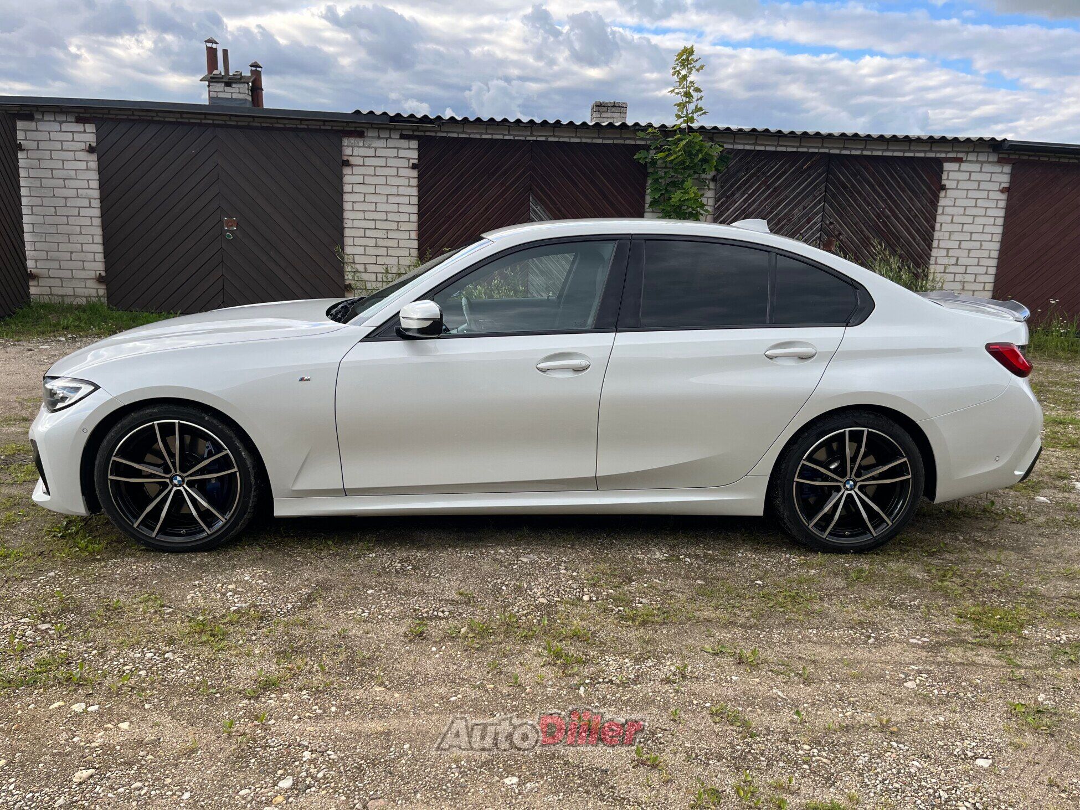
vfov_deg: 53.1
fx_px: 811
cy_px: 405
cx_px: 540
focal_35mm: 26
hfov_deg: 67.3
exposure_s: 1/718
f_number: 1.6
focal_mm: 5.1
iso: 50
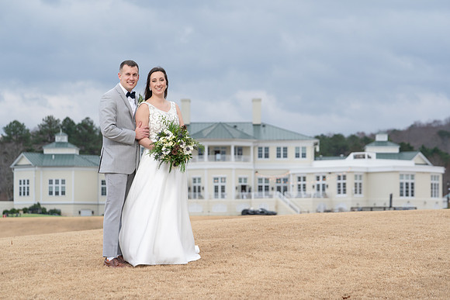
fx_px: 1571
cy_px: 153
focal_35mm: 126
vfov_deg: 10.9
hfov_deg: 16.3
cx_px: 230
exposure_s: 1/250
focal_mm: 123
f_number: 5.6
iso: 320
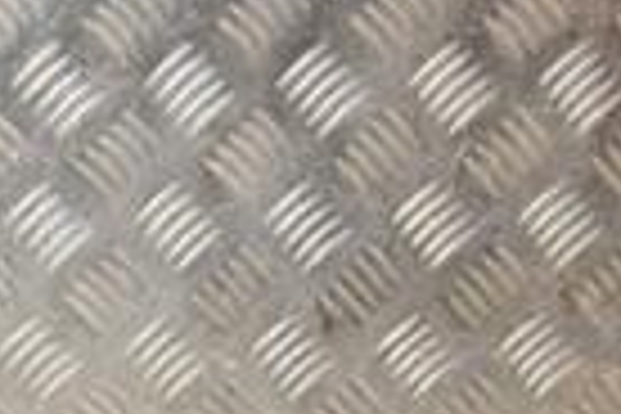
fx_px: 2484
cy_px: 842
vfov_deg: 9.0
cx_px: -396
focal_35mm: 144
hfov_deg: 13.2
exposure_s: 1/200
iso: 800
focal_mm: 22
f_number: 5.6
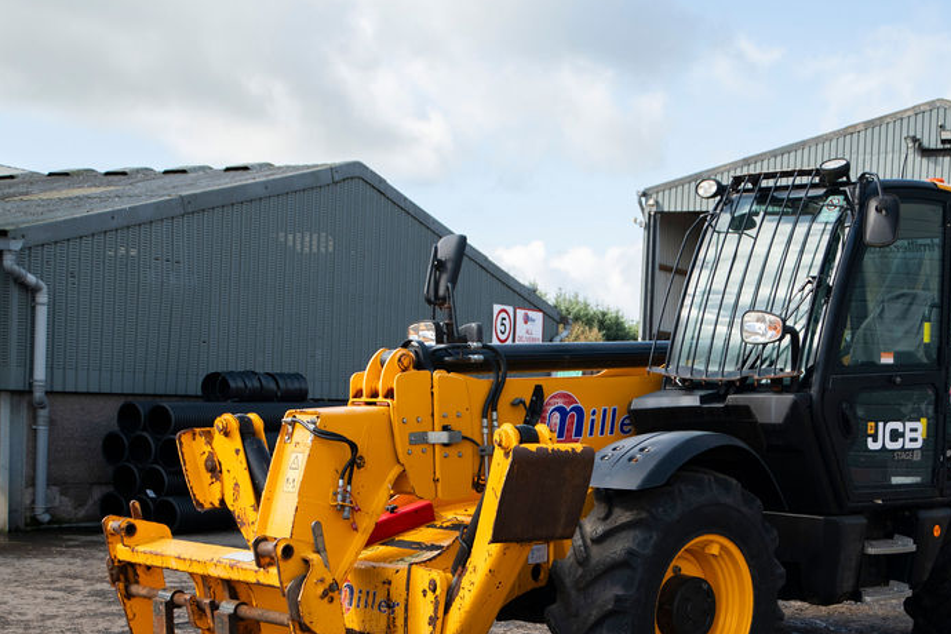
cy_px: 510
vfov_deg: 22.3
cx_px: 610
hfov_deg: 33.2
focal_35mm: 60
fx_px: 1585
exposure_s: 1/800
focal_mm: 35
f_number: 5
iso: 250
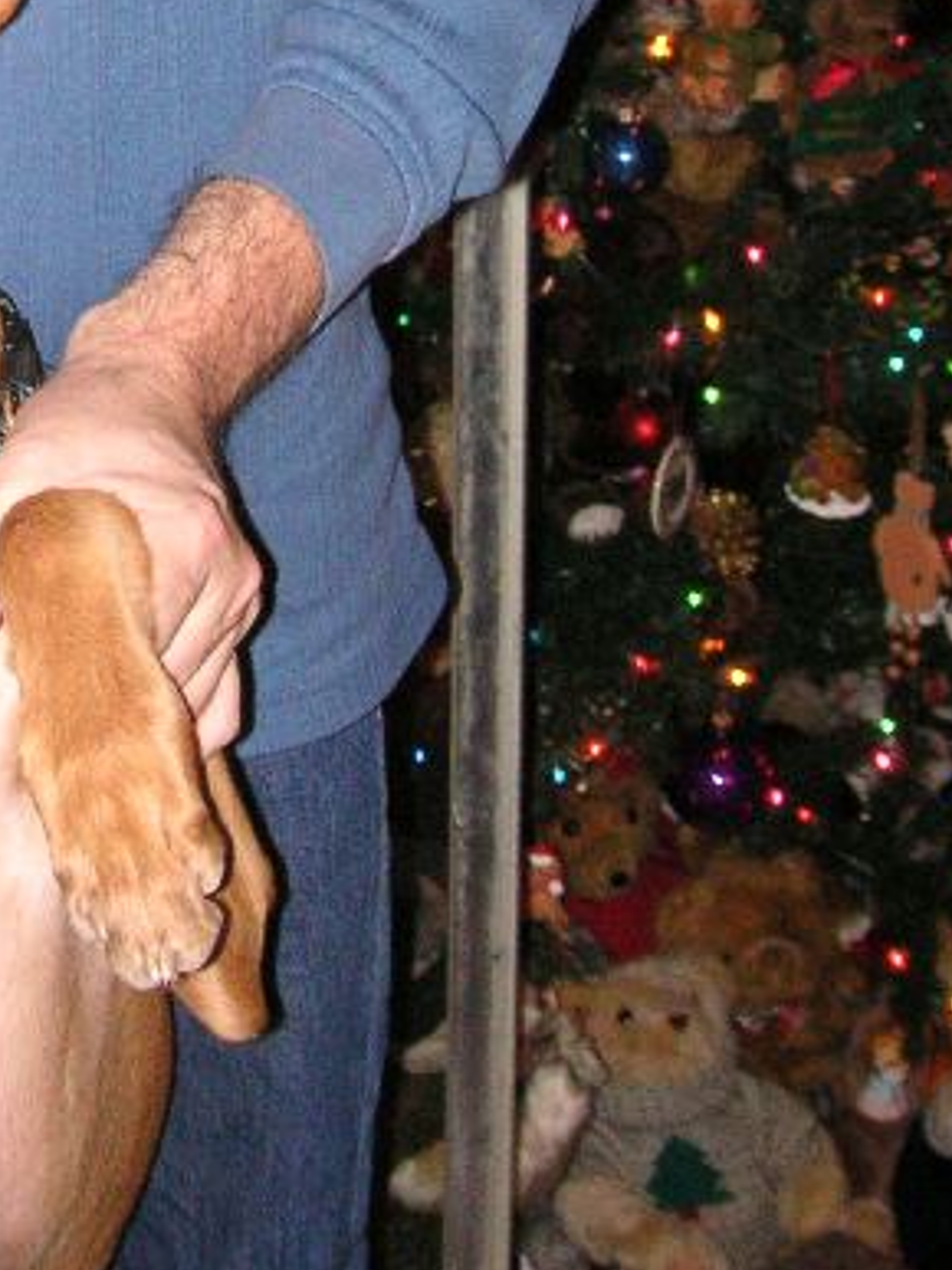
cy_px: -121
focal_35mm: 98
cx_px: -220
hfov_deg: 14.6
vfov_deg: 19.2
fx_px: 3596
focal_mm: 6.1
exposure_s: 1/45
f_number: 2.8
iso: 160
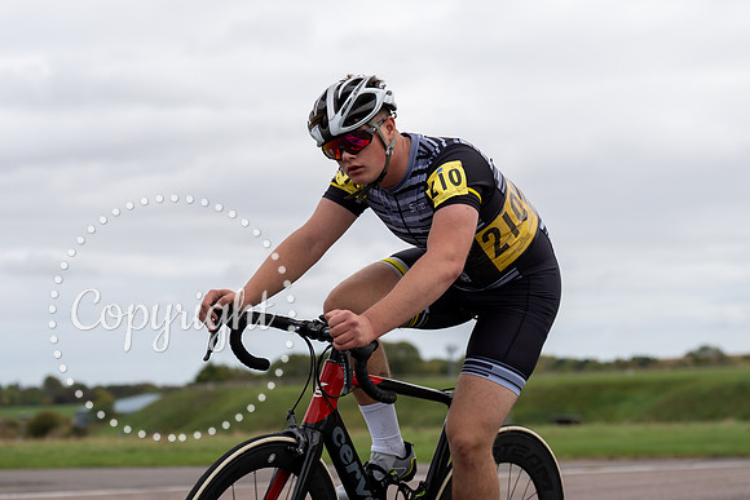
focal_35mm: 87
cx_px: 354
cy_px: 255
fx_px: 1816
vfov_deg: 15.7
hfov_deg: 23.3
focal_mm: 70
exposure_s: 1/1000
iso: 125
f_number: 3.5
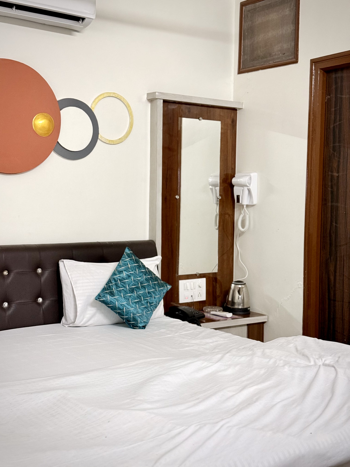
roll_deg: -1.6
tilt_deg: -3.4
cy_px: 234
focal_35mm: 48
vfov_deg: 39.7
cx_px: 175
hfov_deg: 30.3
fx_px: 647
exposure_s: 1/50
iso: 250
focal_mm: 6.76
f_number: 1.78
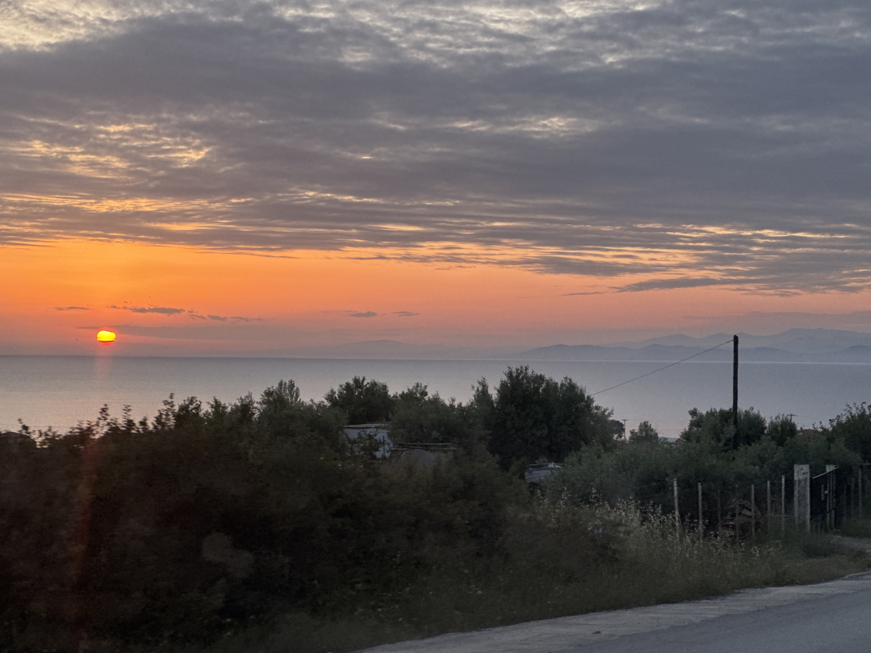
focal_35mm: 79
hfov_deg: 24.7
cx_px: 425
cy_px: 323
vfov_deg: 18.7
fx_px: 1988
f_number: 2.8
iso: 40
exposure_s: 1/99
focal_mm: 9
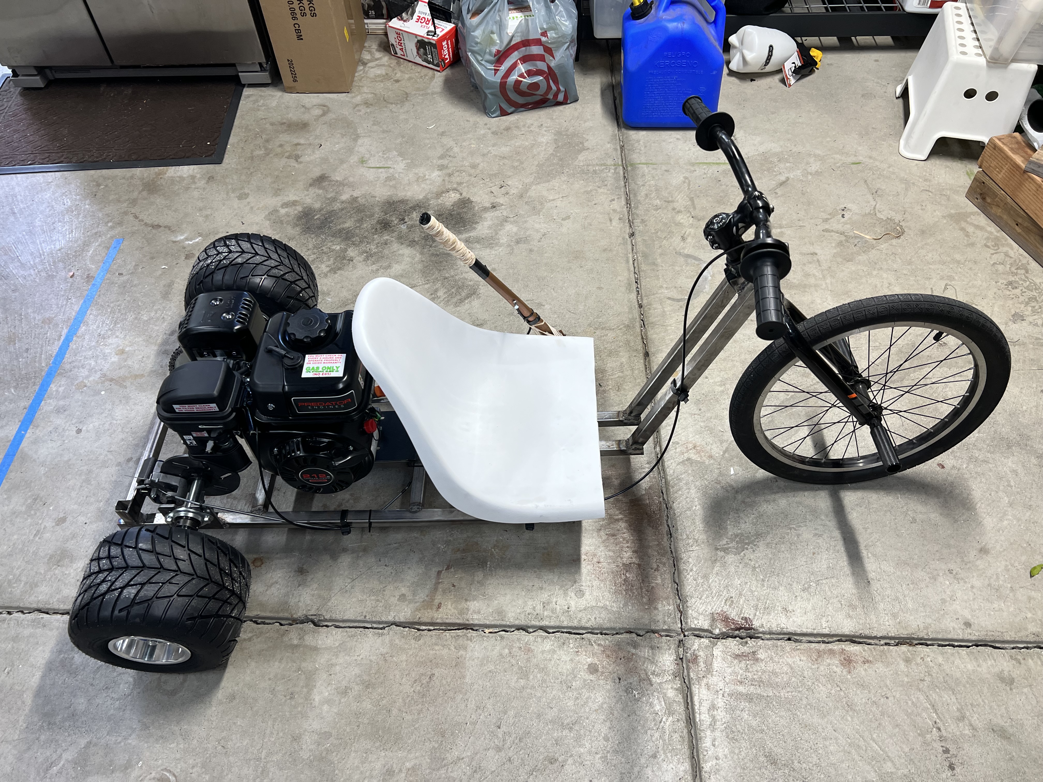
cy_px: 391
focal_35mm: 26
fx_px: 783
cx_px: 522
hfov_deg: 67.3
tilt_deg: -51.9
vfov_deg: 53.1
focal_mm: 5.7
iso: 100
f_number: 1.5
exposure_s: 1/120
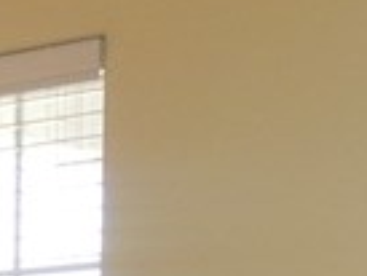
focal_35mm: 187
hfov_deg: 10.1
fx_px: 1984
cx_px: -263
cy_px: 868
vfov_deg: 7.0
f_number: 3.4
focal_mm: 4.5
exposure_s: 1/100
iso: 180
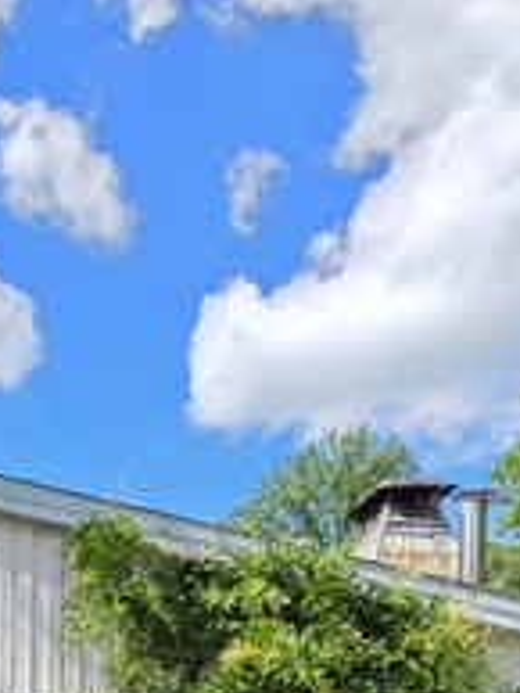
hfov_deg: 29.5
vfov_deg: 35.8
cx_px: -82
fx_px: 860
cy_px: 801
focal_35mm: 43
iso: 40
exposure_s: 1/1157
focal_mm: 2.2
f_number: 1.9
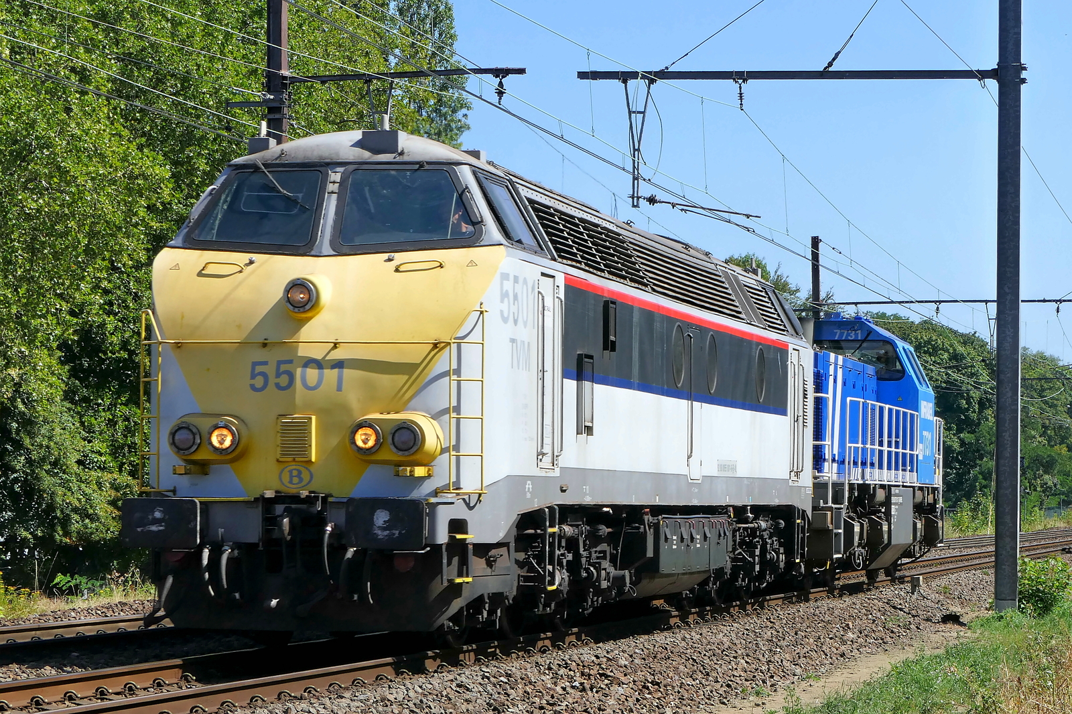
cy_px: 357
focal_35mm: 81
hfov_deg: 25.1
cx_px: 536
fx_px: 2411
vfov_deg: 16.8
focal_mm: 29.8
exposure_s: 1/800
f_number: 6.3
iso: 250
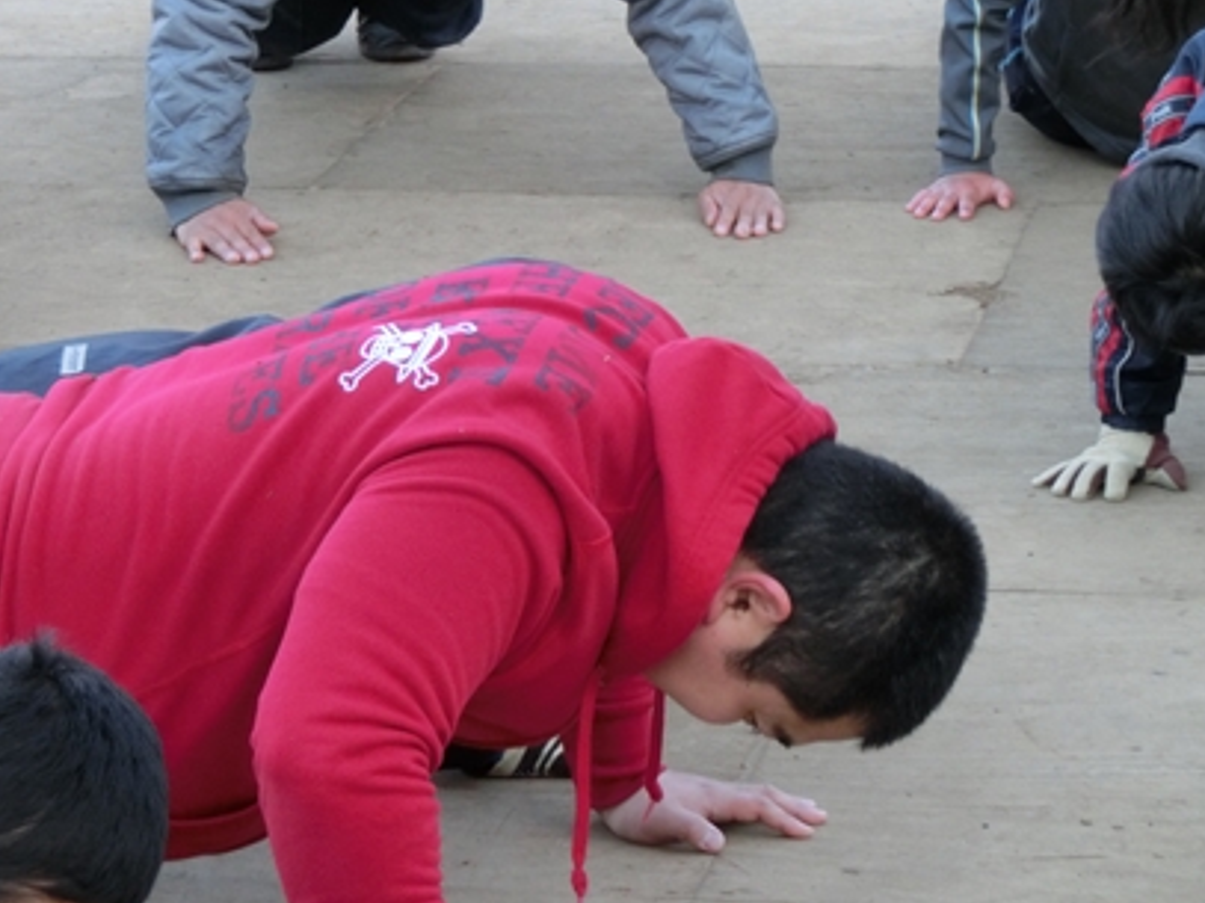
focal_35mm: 166
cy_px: 360
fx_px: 5777
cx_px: 506
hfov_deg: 11.9
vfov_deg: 8.9
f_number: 5.7
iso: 400
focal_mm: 24.17
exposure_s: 1/125
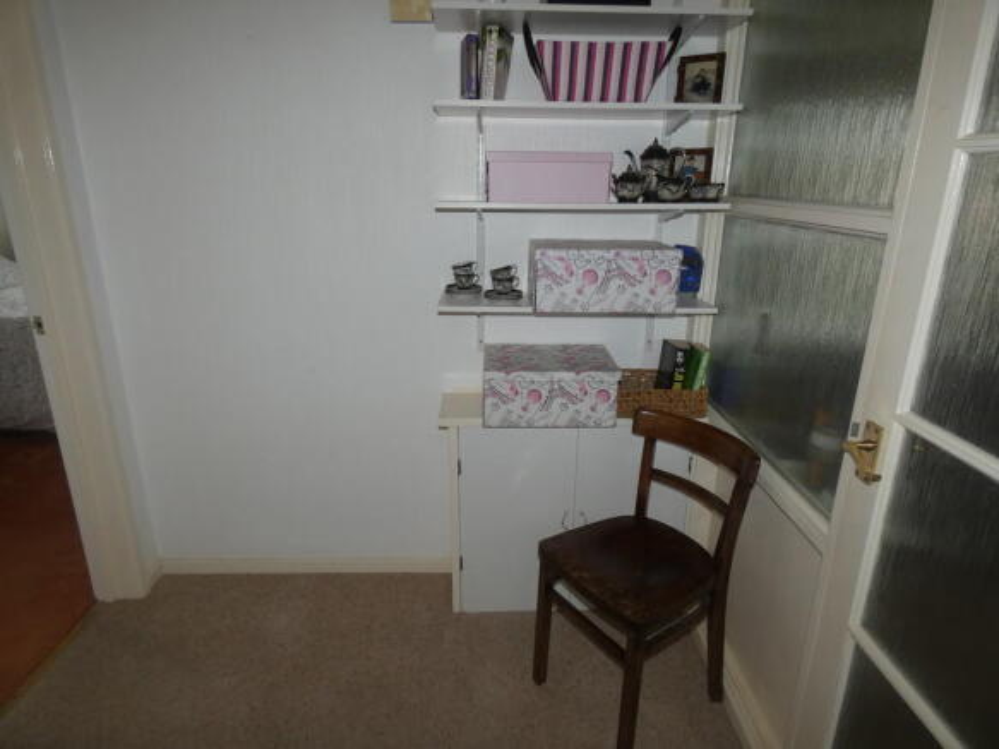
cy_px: 374
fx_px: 577
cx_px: 500
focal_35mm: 20
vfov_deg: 66.0
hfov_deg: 81.8
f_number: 2.8
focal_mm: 3.6
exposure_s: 1/60
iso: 125
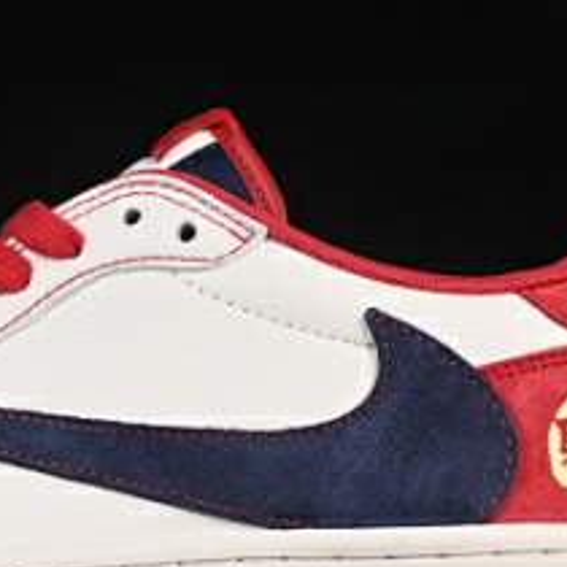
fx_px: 4095
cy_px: 265
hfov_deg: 7.9
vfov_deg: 7.9
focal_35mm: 221
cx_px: 65
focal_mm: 50
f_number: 8
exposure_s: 1/80
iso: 160
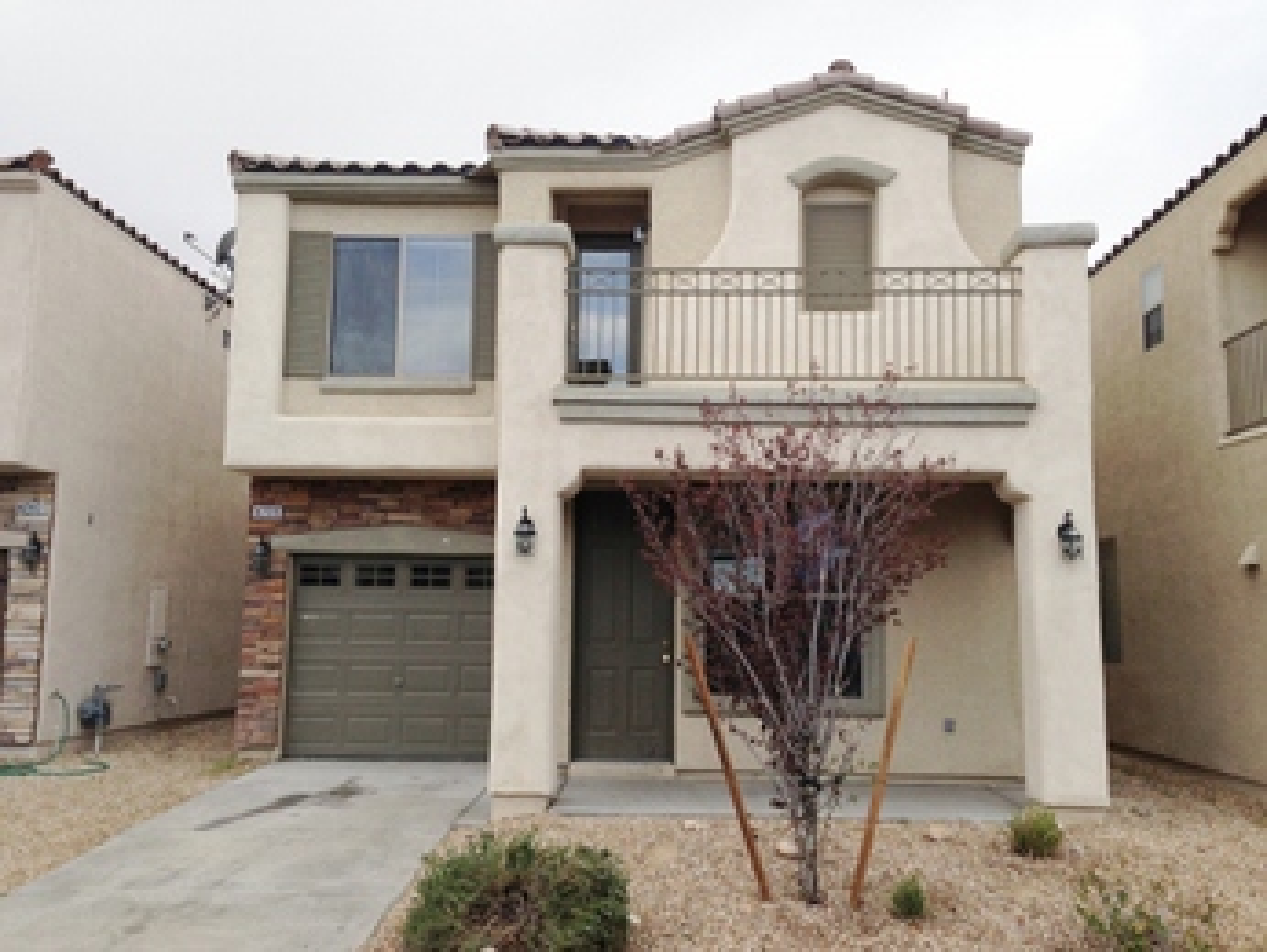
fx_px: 1209
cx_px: 634
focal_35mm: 33
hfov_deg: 55.3
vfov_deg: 43.0
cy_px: 476
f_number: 2.4
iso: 50
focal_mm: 4.13
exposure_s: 1/583
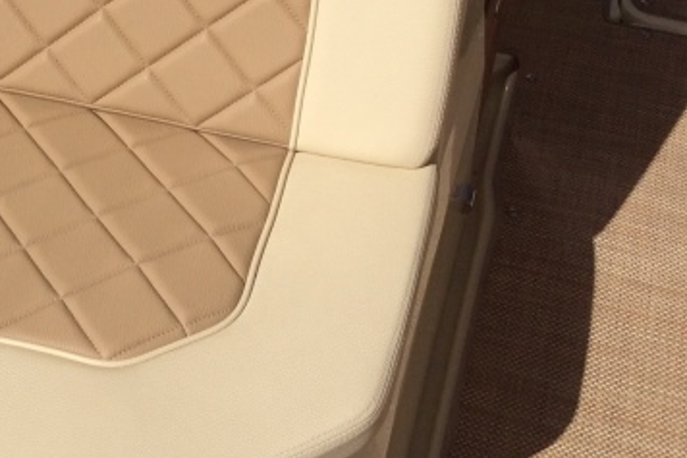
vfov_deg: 18.0
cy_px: 95
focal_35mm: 75
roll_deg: +2.7
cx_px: 13
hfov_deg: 25.7
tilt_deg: -39.9
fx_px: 1431
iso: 32
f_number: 2.4
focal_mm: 3.3
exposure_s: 1/4098
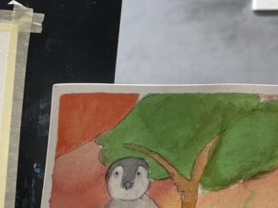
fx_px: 635
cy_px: 103
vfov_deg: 18.7
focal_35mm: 79
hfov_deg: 23.7
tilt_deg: -5.8
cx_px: 5
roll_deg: +1.3
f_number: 1.6
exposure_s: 1/100
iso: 64
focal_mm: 5.96
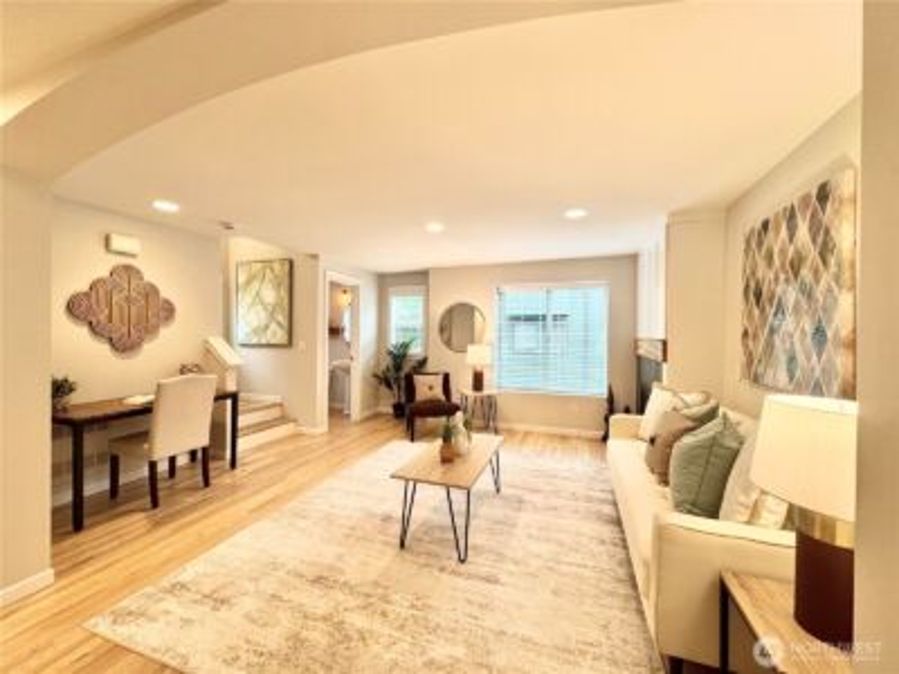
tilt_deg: -1.0
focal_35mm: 14
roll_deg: -0.5
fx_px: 364
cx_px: 450
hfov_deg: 102.1
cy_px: 337
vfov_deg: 85.7
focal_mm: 2.22
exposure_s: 1/120
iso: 160
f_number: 2.2
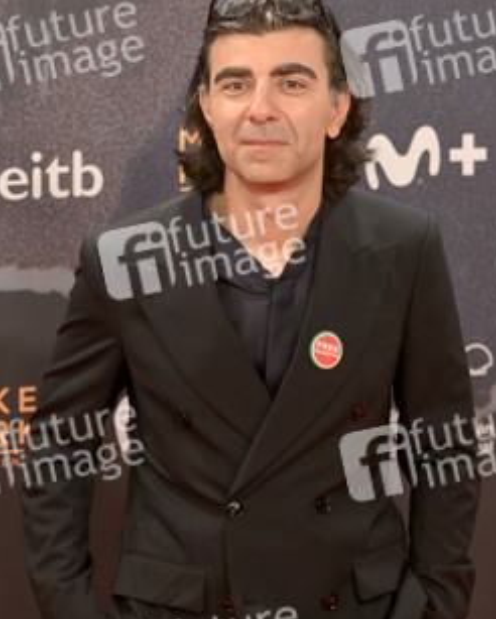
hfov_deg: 8.5
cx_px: 260
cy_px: 353
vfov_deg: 10.5
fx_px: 3355
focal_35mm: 183
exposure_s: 1/400
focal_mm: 150
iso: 1250
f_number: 5
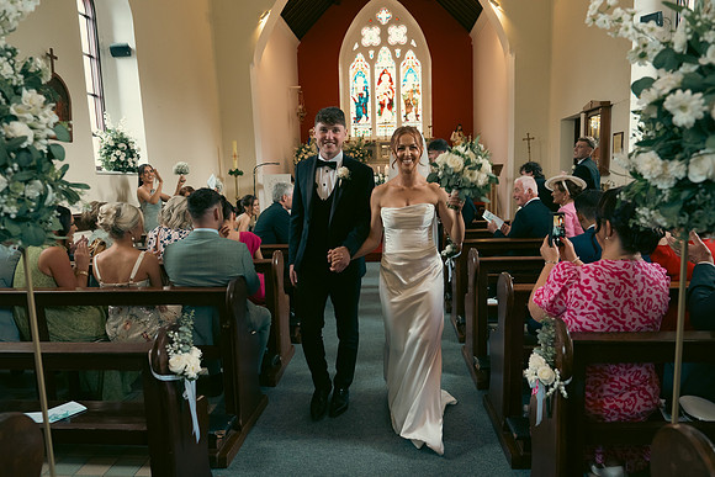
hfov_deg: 73.7
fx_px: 477
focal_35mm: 24
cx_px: 358
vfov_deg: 53.2
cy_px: 238
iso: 2500
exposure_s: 1/200
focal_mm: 24
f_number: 3.5
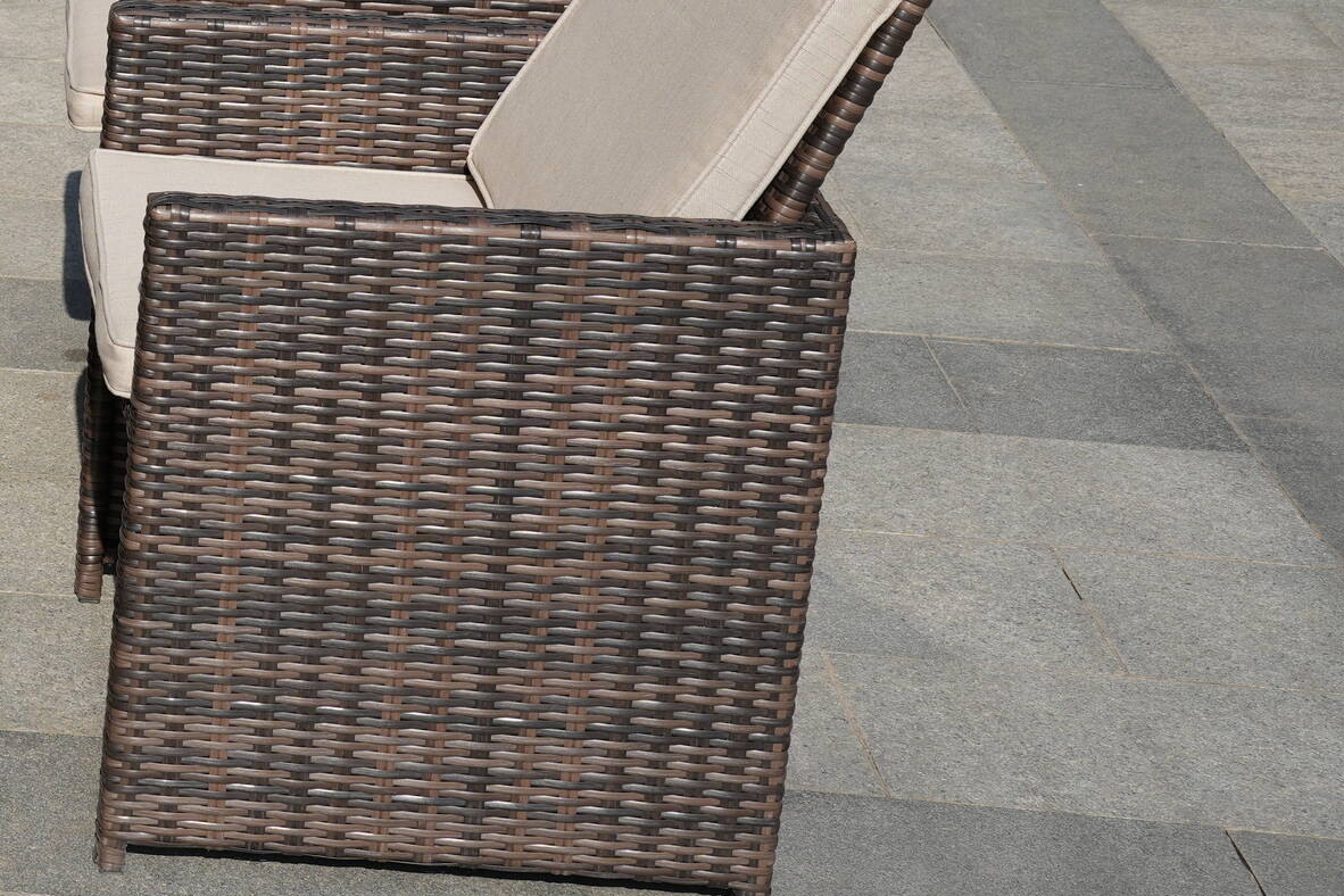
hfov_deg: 19.3
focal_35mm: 99
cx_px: -314
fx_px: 3696
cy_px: -36
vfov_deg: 13.6
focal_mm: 39
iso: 100
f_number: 8
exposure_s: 1/250
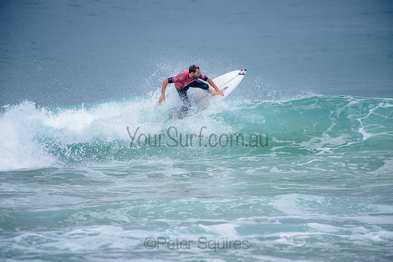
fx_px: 5459
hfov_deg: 4.1
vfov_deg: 2.8
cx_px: 196
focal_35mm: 500
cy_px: 131
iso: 200
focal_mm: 500
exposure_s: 1/2000
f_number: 5.6
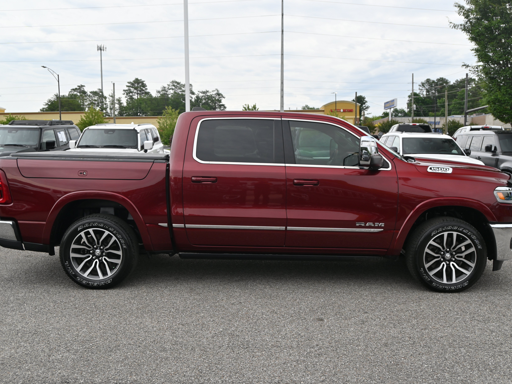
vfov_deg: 41.2
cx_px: 258
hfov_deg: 53.2
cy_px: 190
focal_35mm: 35
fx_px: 511
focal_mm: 21
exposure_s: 1/125
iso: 100
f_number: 5
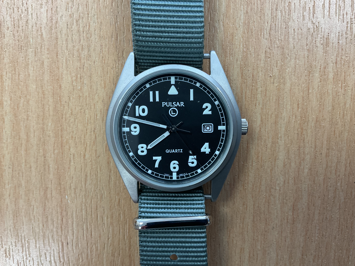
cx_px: 178
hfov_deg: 61.7
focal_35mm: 29
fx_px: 297
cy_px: 133
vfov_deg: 48.2
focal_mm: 3
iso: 64
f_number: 1.8
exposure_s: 1/120
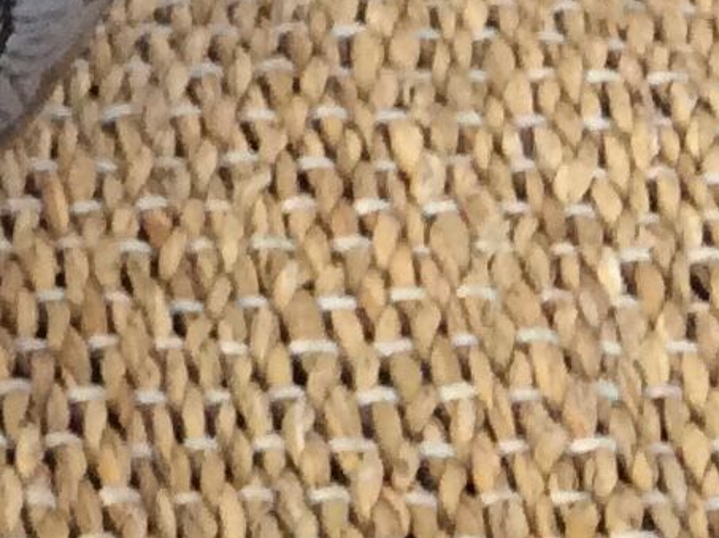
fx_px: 3798
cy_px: -451
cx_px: -736
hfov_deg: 10.0
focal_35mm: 183
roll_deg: -1.9
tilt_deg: -31.4
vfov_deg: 7.8
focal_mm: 3.3
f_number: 2.4
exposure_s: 1/25
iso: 160
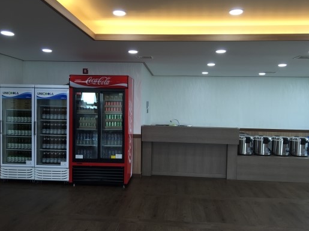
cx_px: 155
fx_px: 276
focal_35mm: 31
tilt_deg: -3.4
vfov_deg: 45.4
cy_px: 118
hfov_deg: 58.4
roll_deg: -2.1
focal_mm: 4.15
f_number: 2.2
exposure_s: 1/40
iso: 40
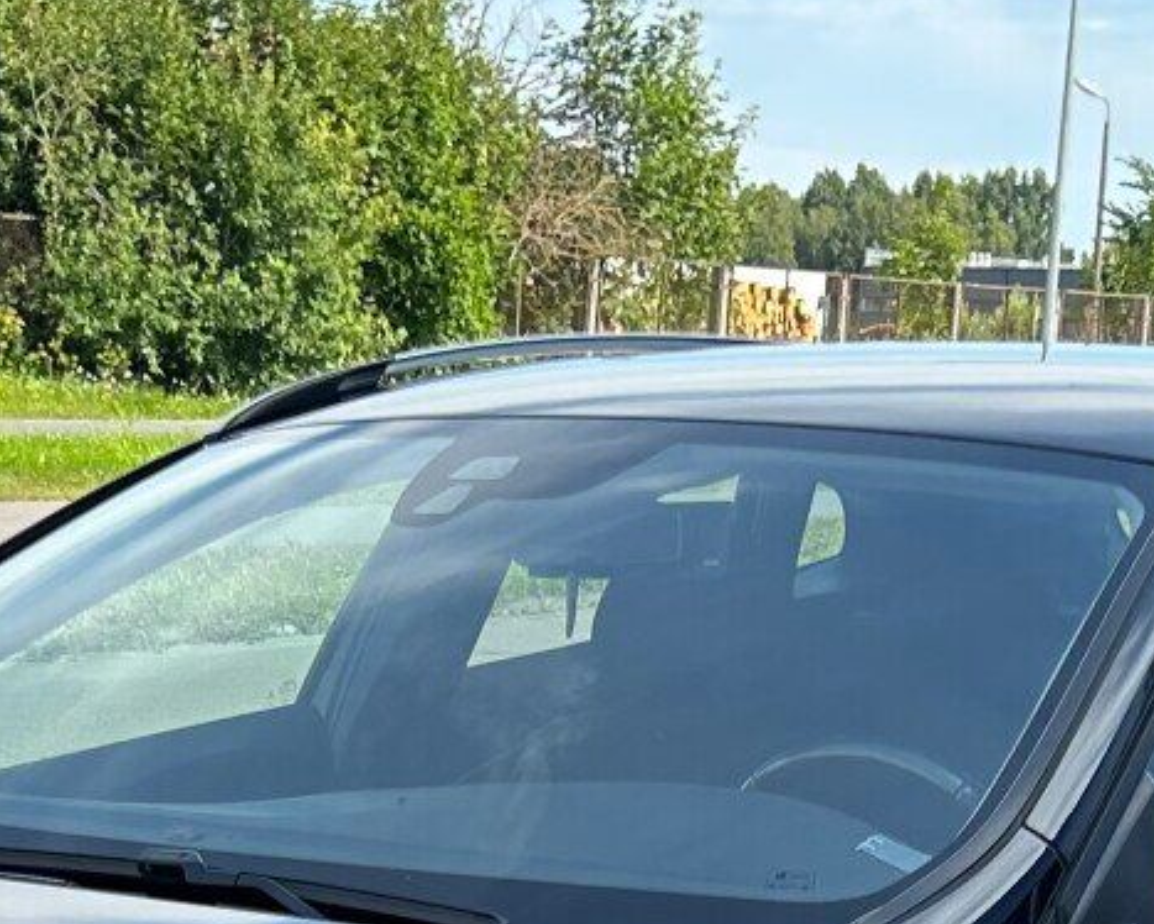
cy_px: 1545
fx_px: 3622
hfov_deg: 18.0
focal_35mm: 106
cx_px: 309
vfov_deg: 13.4
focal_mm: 5.7
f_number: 1.5
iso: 50
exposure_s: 1/1068
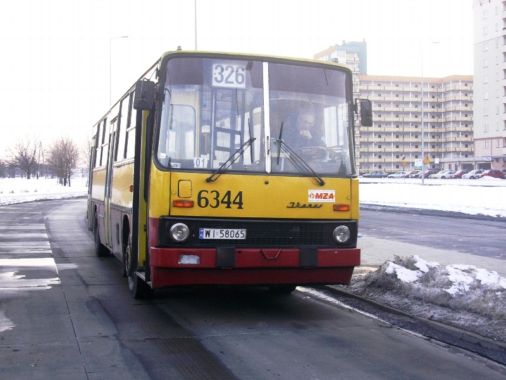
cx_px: 253
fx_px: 702
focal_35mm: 48
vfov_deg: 30.3
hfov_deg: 39.7
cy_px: 190
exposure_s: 1/69.7
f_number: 3
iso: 70
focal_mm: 7.3
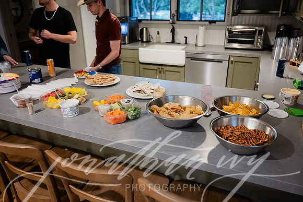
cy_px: 101
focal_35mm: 28
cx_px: 152
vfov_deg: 45.7
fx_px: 240
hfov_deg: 64.5
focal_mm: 28.5
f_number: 2.8
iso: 4500
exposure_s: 1/250
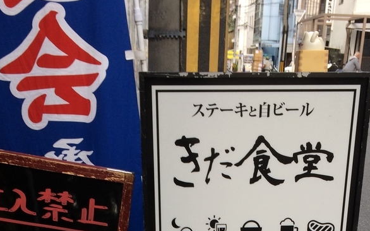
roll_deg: -0.2
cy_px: 371
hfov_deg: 32.5
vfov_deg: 17.9
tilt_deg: -25.9
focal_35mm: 63
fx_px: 635
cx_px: 199
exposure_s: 1/120
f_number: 2.2
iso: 32
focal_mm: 4.15
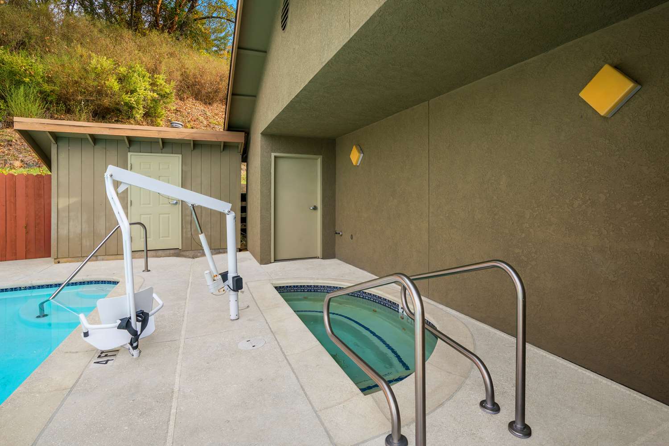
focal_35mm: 16
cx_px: 334
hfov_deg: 96.7
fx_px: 297
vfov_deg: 73.7
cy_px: 223
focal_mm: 16
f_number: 8
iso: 200
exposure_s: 1/80
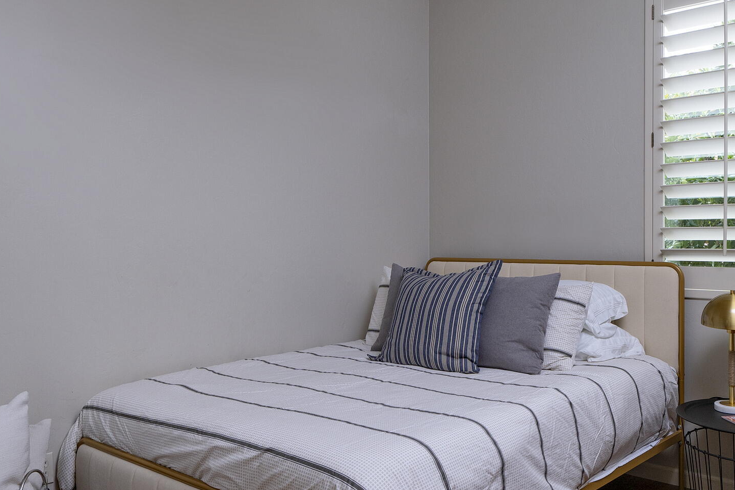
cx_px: 437
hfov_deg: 56.8
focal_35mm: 33
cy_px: 247
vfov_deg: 40.0
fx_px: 674
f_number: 7.1
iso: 200
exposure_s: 1/30
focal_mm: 17
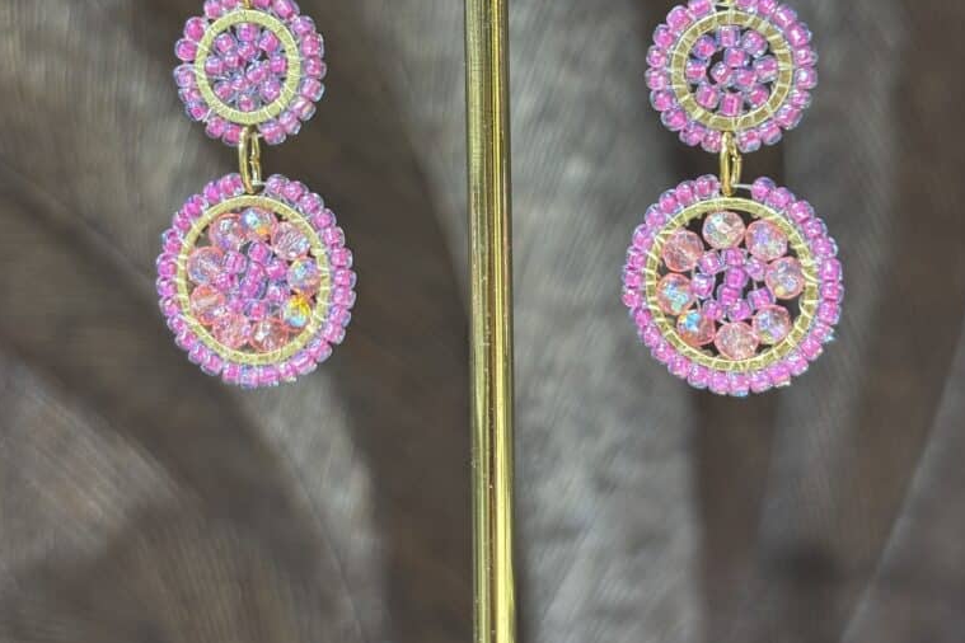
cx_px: 483
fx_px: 1957
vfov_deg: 18.5
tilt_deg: -5.2
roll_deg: +1.2
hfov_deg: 27.7
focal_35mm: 73
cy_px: 152
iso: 64
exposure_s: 1/50
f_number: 1.6
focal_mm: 5.96
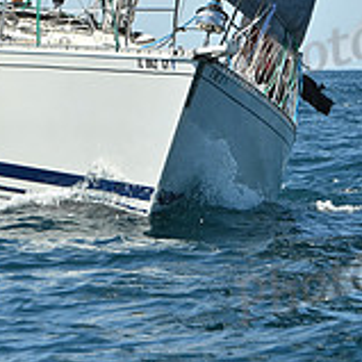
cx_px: 118
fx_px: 6058
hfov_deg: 3.4
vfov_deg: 3.4
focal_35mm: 512
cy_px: -54
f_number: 10
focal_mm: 165
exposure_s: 1/1000
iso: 320
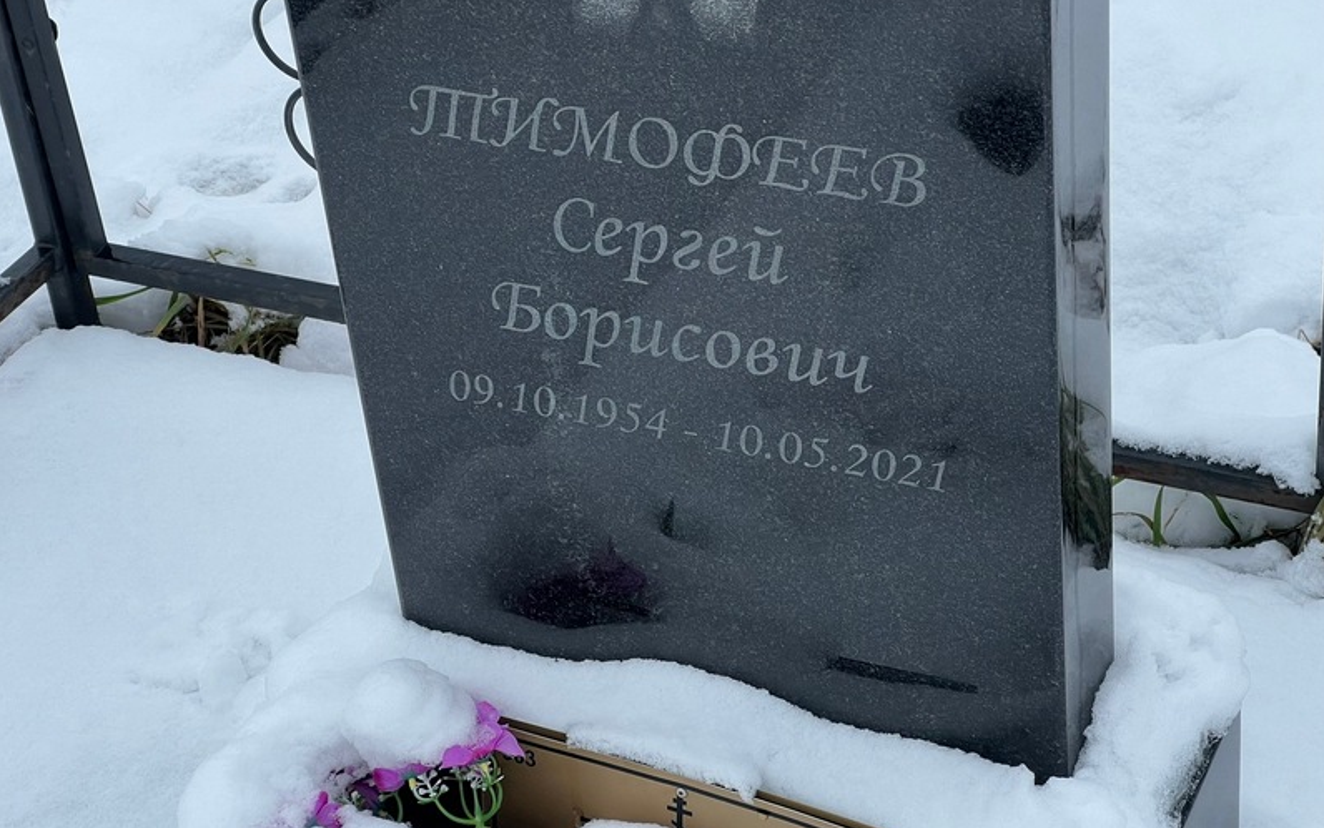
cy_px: 386
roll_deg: +1.9
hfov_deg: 25.2
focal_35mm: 82
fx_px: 2960
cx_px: 662
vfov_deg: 15.9
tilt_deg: -34.9
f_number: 2.8
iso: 40
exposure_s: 1/99
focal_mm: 9
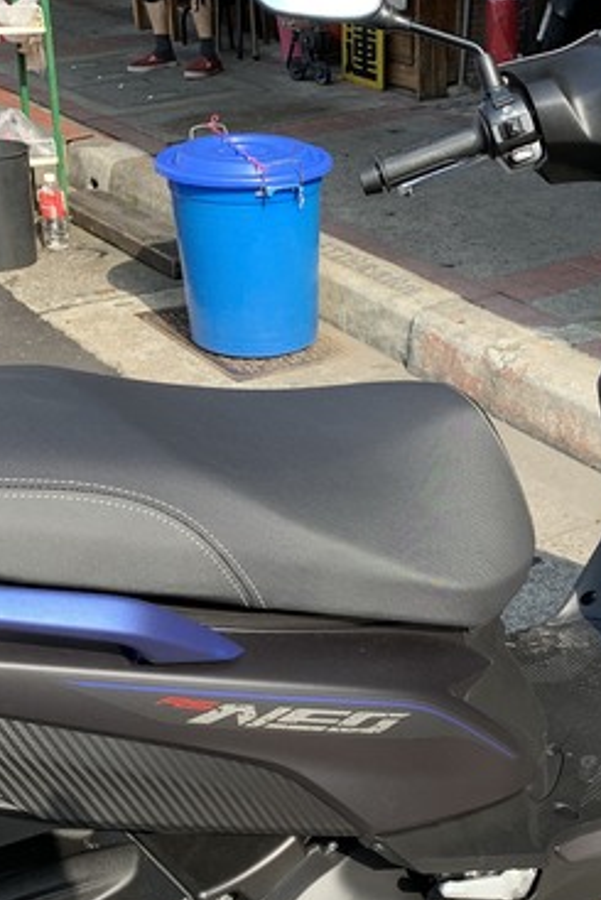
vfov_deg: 36.8
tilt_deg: -32.5
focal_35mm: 53
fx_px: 1326
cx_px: 451
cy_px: 652
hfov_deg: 25.2
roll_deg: +0.1
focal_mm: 4.25
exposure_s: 1/382
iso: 25
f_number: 1.8
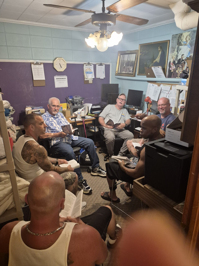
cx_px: 100
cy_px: 133
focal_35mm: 23
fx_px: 176
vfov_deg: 73.9
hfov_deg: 58.9
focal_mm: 5.4
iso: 800
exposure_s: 1/120
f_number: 1.8
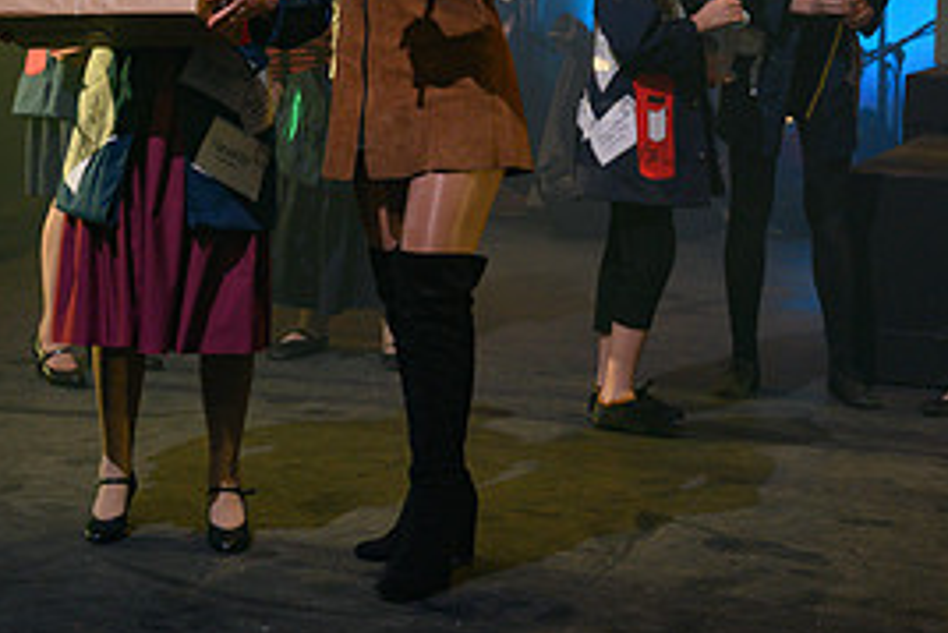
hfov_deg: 19.6
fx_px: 2740
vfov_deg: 13.1
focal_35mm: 104
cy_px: 94
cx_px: 336
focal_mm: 48
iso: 800
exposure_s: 1/40
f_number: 4
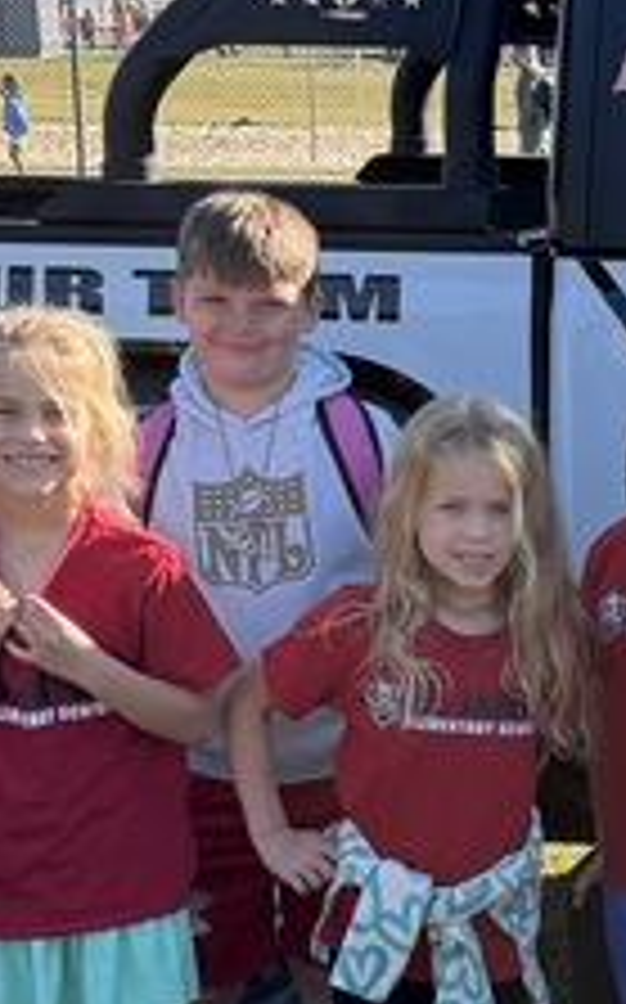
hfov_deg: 10.7
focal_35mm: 117
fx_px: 3200
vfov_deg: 17.8
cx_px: 1004
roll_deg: +0.2
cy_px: 585
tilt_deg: -10.4
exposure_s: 1/1689
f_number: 1.78
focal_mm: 6.76
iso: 100
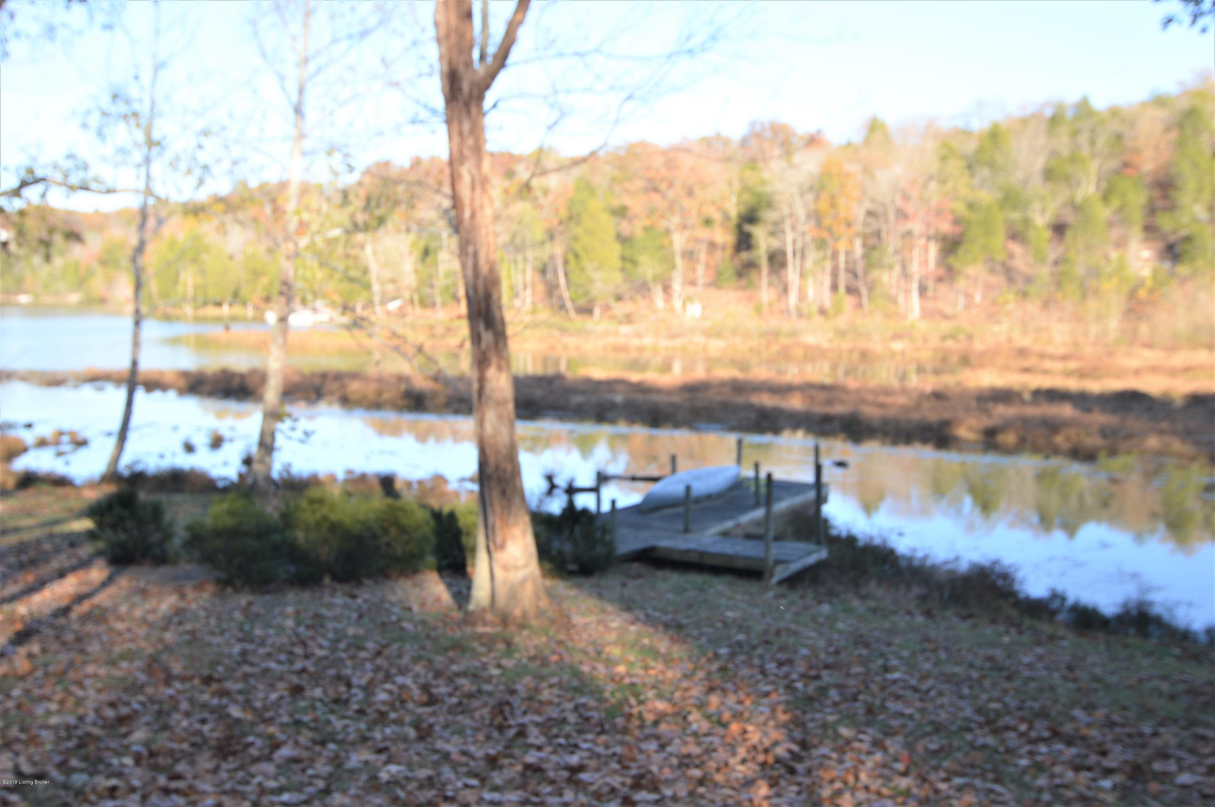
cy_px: 404
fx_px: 1214
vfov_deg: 36.8
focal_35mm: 36
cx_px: 608
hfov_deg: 53.2
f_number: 4.5
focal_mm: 24
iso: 100
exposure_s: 1/200
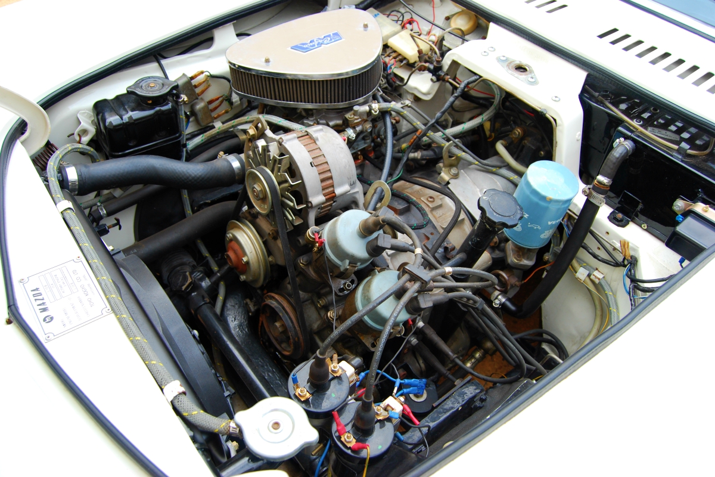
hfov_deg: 67.4
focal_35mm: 27
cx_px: 358
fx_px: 536
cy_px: 238
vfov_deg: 47.9
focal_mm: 18
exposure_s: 1/125
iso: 180
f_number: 5.6
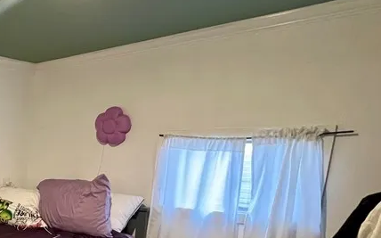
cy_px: 225
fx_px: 342
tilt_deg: -13.0
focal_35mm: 33
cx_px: -24
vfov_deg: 35.5
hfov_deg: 45.8
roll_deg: +0.3
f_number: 1.8
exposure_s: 1/60
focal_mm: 1.57
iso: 500
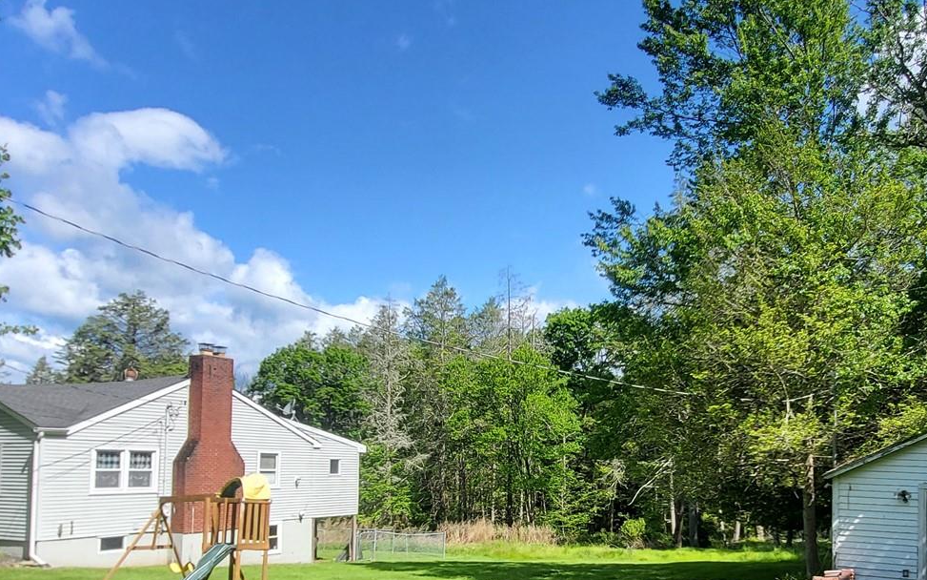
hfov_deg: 63.5
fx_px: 733
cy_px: 425
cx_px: 591
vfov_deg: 42.0
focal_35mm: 29
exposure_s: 1/666
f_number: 2.2
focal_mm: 1.74
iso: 32
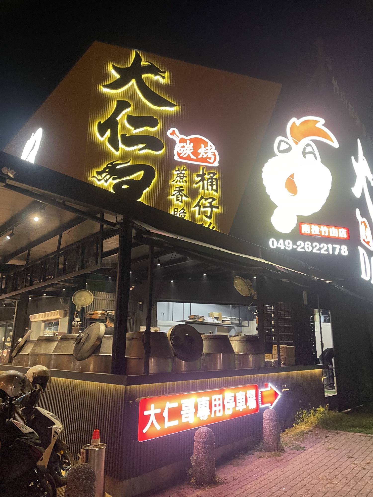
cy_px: 248
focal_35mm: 25
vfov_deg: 69.4
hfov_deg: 54.9
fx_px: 359
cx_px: 186
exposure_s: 1/60
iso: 320
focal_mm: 5.1
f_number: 1.6
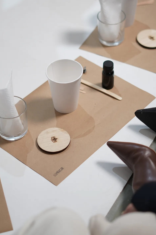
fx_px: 553
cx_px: 77
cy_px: 103
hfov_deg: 16.1
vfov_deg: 23.9
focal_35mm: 85
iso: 200
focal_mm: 50
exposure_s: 1/125
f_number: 1.8
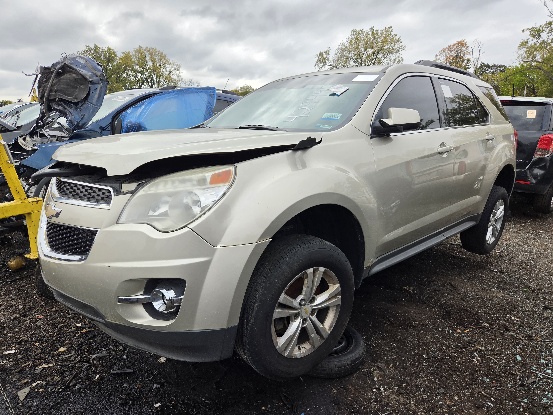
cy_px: 208
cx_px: 276
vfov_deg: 58.9
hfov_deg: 73.9
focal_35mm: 23
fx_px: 367
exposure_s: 1/3399
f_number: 1.8
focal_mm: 5.4
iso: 80
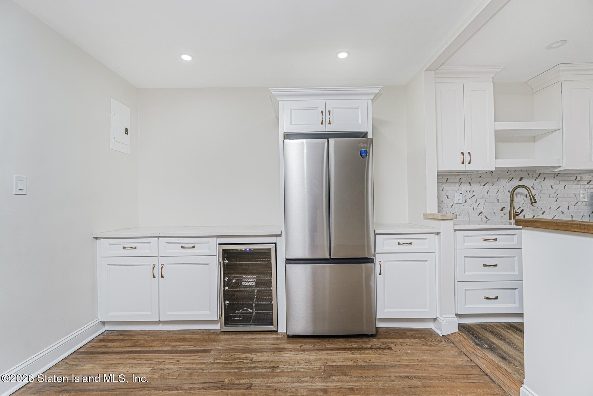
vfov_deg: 73.7
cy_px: 198
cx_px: 296
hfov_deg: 96.7
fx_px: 264
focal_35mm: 16
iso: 50
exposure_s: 1/60
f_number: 4.5
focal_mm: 16
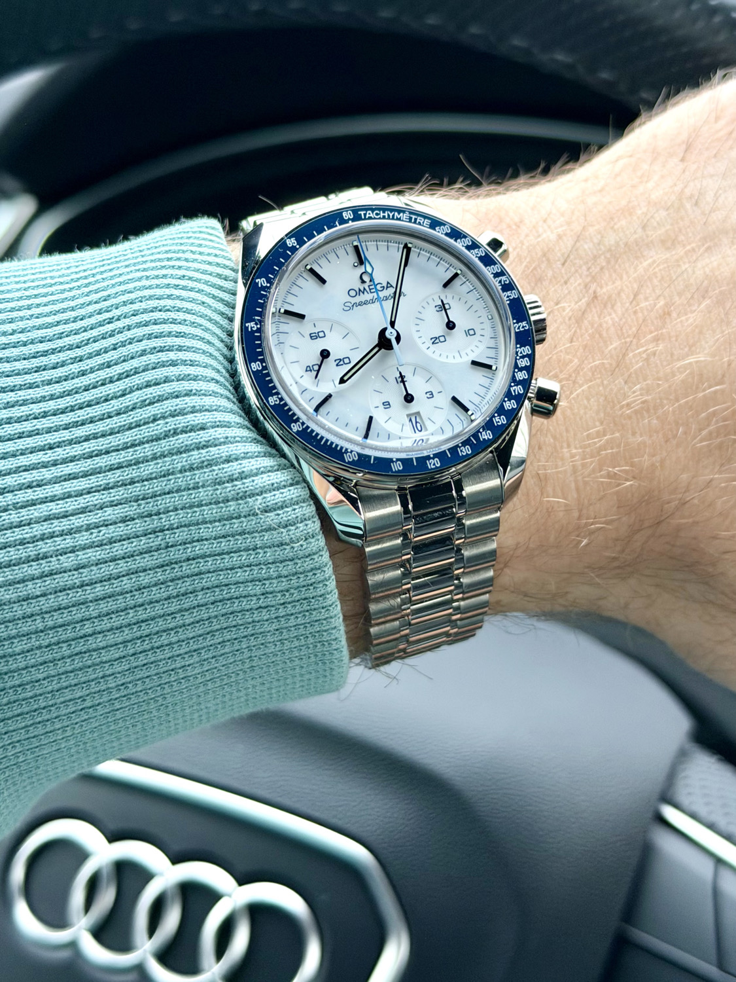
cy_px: 491
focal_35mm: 48
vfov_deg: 39.7
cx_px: 368
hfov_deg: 30.3
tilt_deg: -24.9
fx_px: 1361
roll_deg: -1.0
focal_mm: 6.76
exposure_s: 1/60
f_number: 1.78
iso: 200
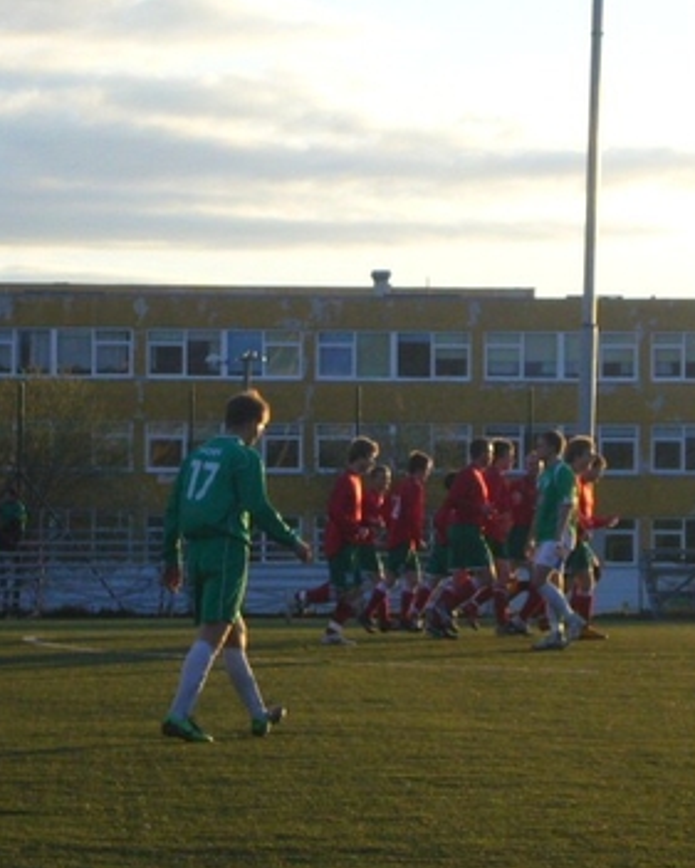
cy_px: 434
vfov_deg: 10.3
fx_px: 4806
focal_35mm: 187
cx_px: 453
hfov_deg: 8.3
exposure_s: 1/160
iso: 100
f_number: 5.6
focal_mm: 16.8
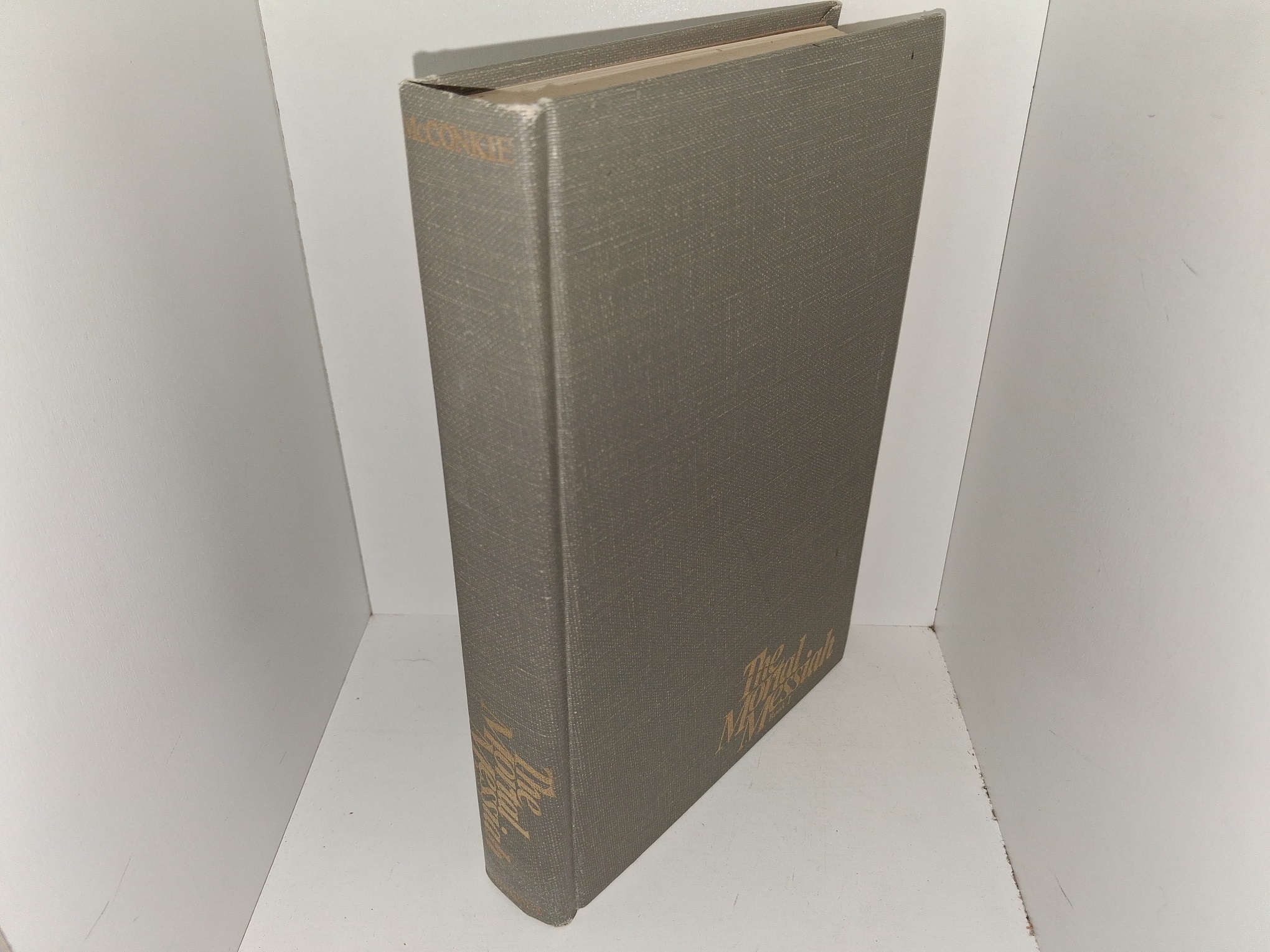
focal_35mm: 27
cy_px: 476
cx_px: 635
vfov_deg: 51.4
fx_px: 991
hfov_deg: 65.3
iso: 64
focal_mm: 4
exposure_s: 1/100
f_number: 1.8
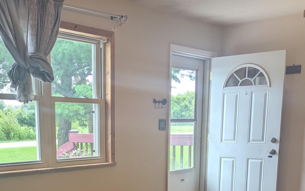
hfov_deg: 37.8
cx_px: 101
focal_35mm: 53
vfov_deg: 22.8
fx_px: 441
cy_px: 215
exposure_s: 1/44.3
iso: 60
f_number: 1.85
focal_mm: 6.81
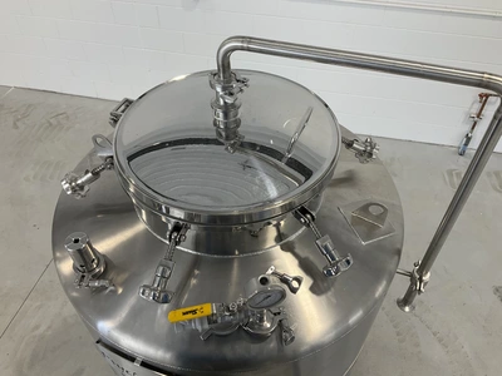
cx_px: 251
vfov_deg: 48.2
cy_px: 188
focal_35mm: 29
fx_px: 421
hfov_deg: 61.7
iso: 40
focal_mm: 3
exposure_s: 1/122
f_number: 1.8
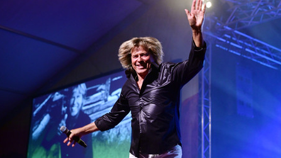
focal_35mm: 74
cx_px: 140
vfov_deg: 16.3
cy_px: 81
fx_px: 551
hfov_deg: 28.6
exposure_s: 1/640
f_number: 4
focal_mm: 70
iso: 5000
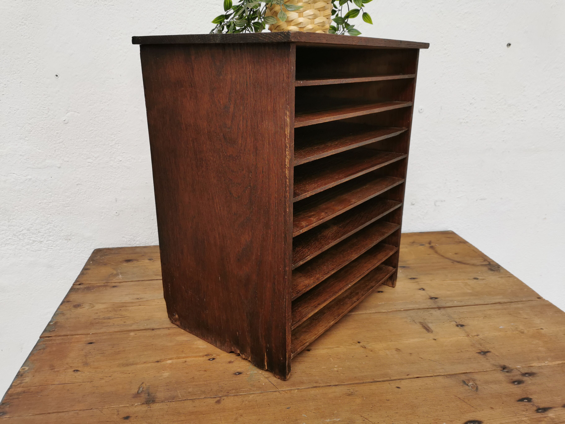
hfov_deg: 65.3
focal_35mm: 27
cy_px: 212
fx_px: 441
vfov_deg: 51.4
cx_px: 282
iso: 80
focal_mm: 5.58
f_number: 1.8
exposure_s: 1/100
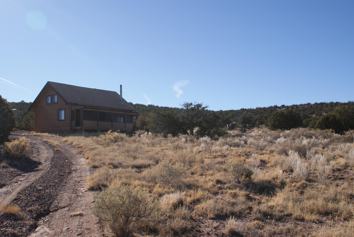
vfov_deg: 34.3
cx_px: 177
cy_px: 118
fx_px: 384
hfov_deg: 49.5
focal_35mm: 39
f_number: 10
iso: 100
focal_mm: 26
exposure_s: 1/160
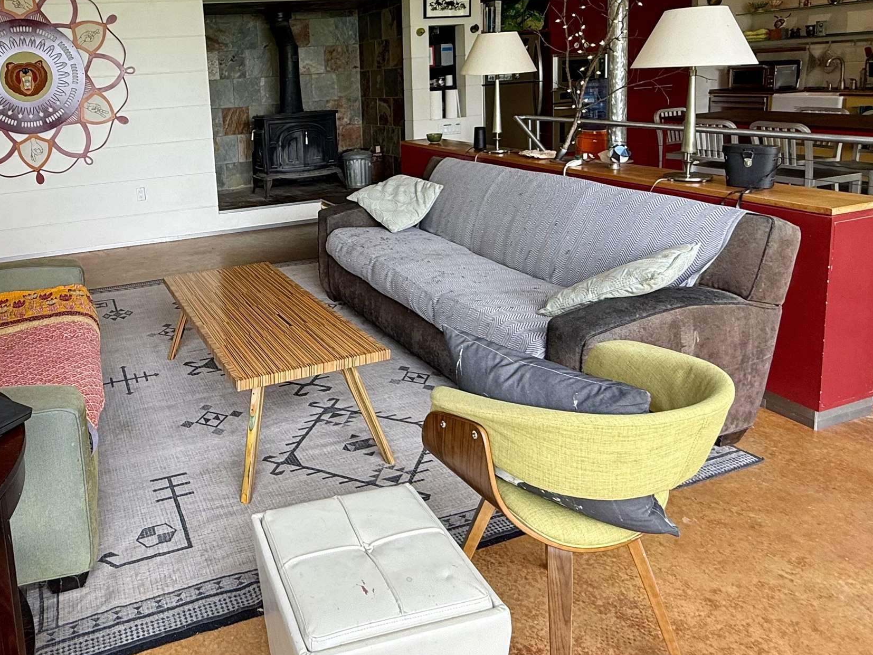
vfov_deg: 51.1
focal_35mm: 26
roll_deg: +3.9
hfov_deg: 64.4
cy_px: 172
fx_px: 656
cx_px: 250
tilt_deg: -7.9
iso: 64
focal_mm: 2.22
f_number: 2.2
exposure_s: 1/99
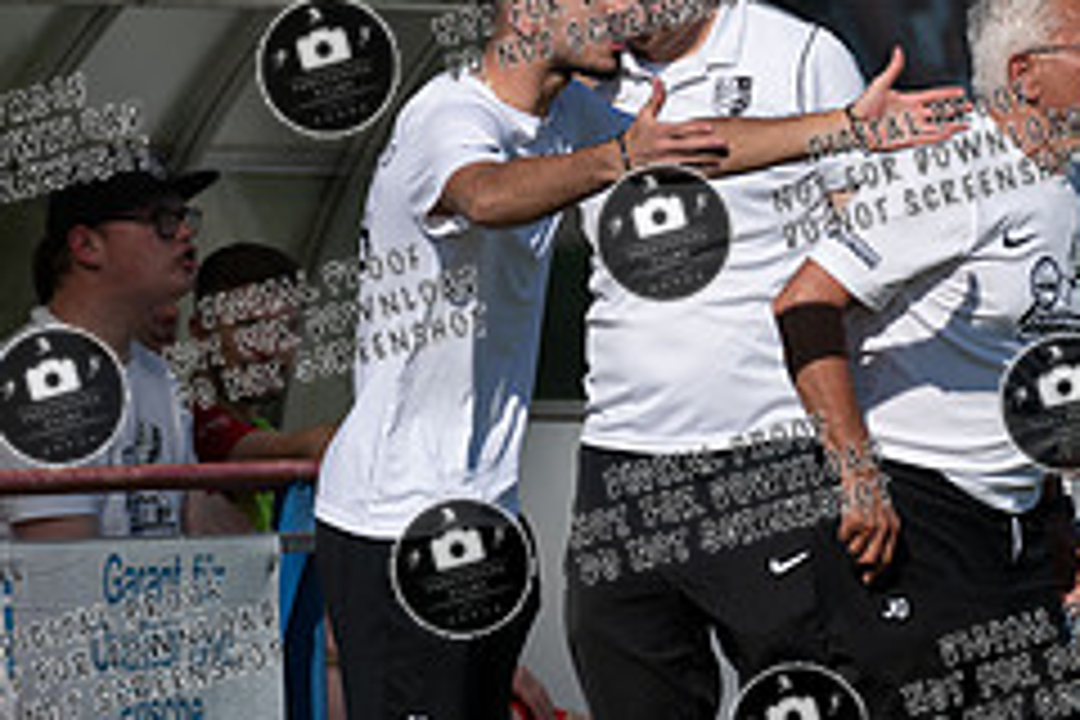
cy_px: 329
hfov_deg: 2.4
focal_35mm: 857
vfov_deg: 1.6
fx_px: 25708
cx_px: 931
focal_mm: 300
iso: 140
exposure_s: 1/1600
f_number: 5.6
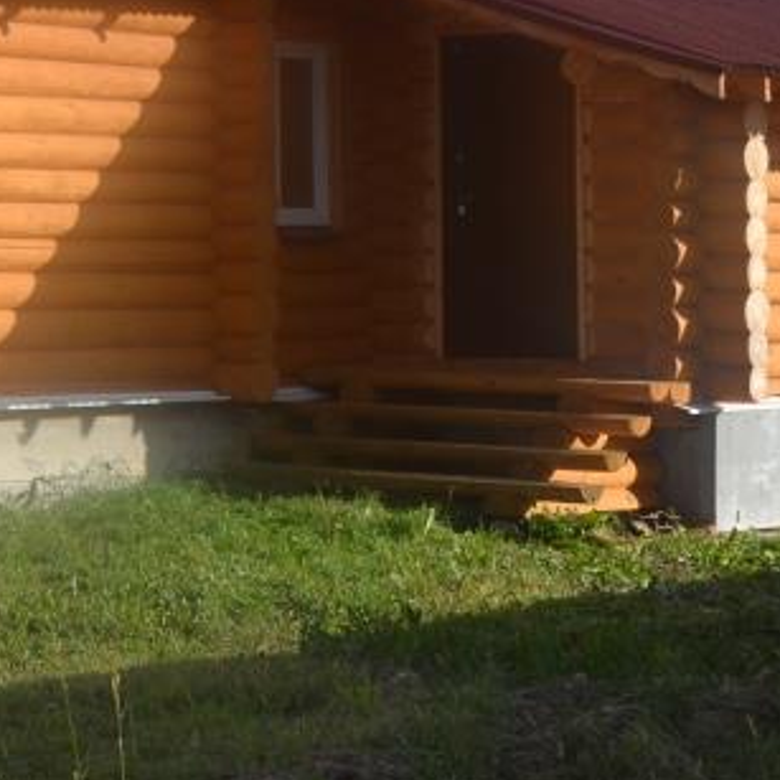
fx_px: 3146
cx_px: -53
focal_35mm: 123
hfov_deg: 13.9
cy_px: -44
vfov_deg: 13.9
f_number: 7.1
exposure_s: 1/200
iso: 100
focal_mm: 29
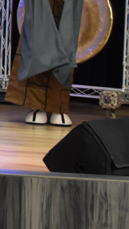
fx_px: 1368
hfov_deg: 4.9
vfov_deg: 9.5
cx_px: -371
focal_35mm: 225
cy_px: -2
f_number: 5.6
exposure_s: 1/125
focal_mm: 30
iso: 1600
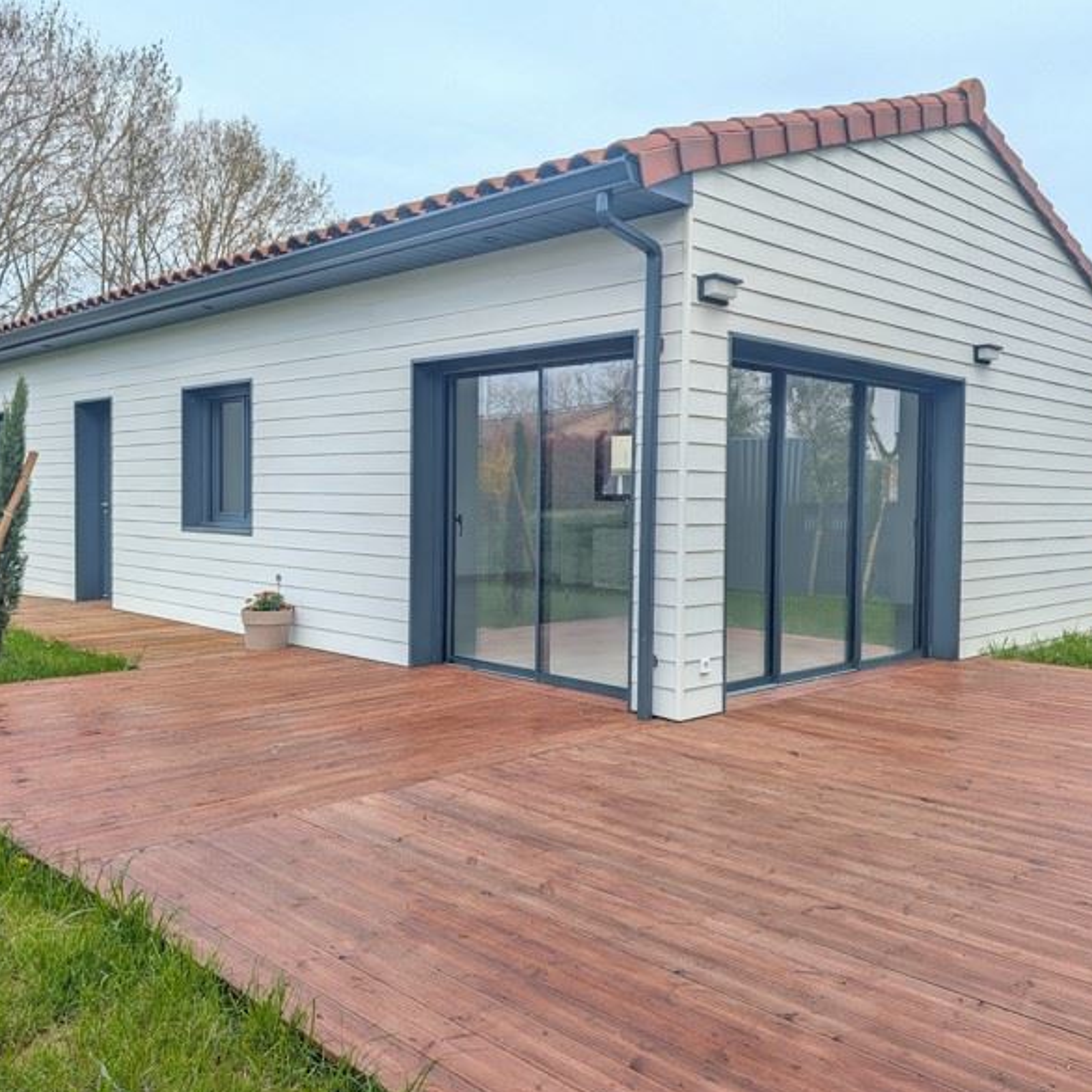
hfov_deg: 55.6
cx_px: 548
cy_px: 546
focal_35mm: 29
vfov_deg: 55.6
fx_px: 1035
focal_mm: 6.9
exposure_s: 1/421
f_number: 1.68
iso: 22
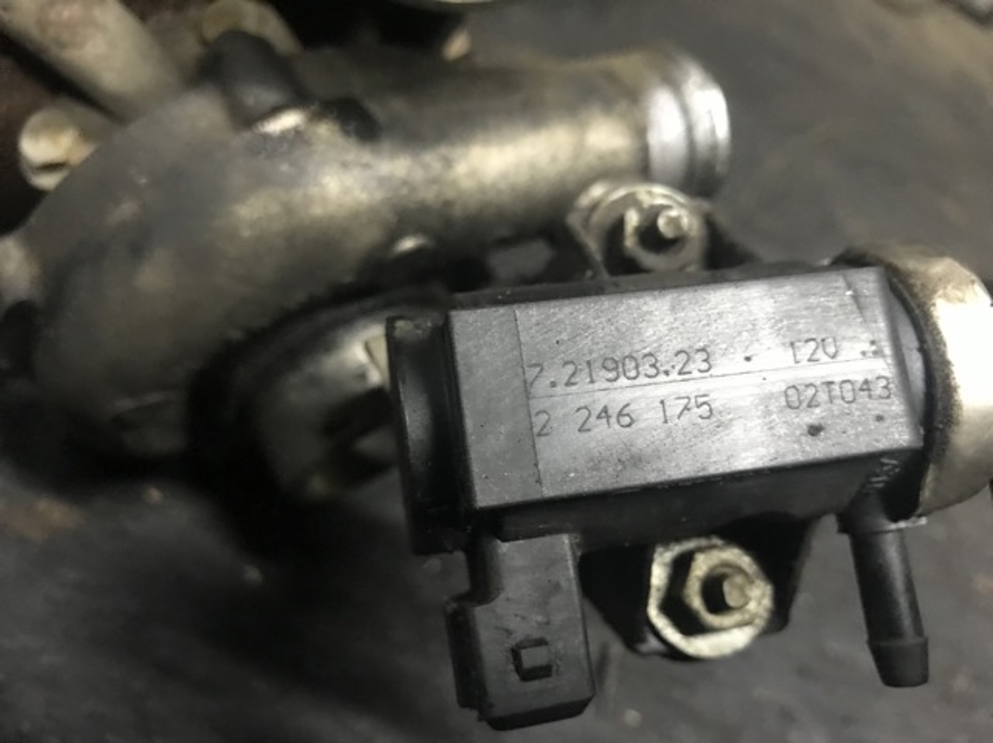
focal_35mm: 28
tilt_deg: -45.9
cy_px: 372
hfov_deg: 63.5
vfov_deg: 49.7
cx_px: 496
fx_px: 803
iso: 80
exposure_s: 1/7
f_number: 1.8
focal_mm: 3.99
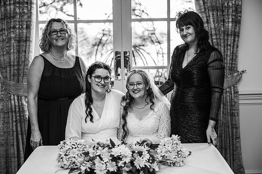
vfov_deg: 26.0
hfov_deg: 38.2
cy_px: 87
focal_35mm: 52
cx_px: 131
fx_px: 378
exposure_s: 1/200
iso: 640
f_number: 2.8
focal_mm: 52
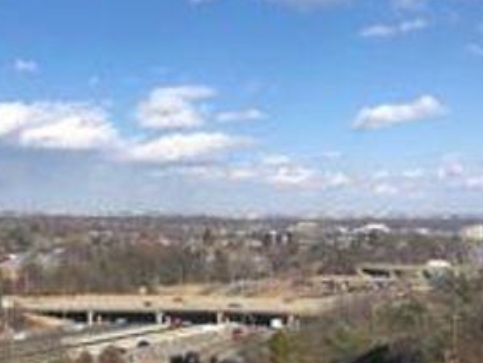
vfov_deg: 29.0
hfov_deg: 37.6
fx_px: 698
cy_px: 219
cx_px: 147
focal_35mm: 50
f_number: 1.8
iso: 25
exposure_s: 1/2857
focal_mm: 3.99
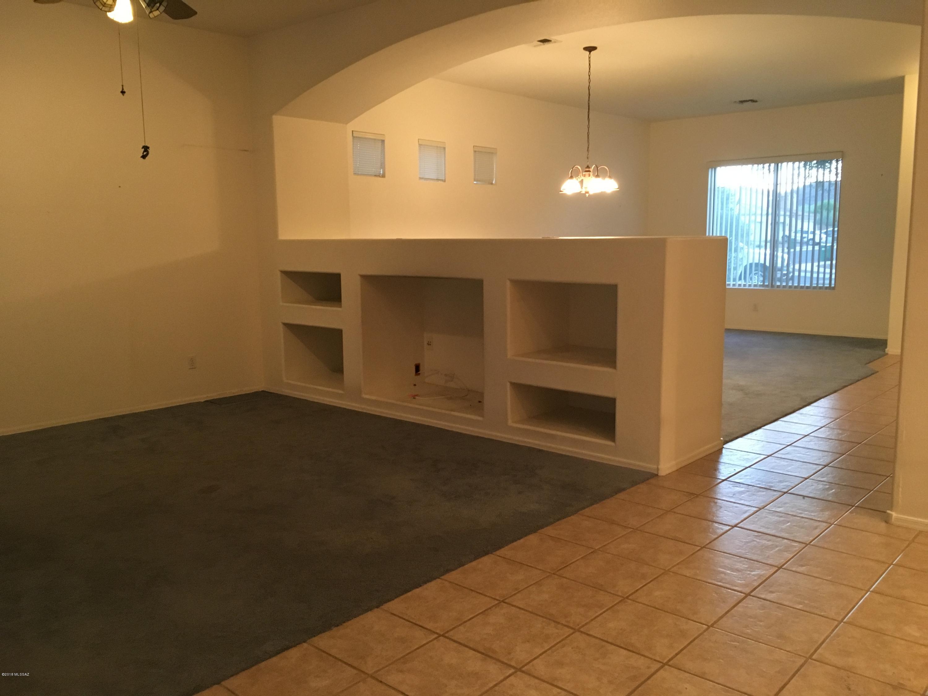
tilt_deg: -7.6
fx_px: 777
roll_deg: +0.9
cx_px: 464
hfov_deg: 61.7
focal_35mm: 29
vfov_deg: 48.2
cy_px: 348
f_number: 2.2
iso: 200
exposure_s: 1/15
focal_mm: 4.15
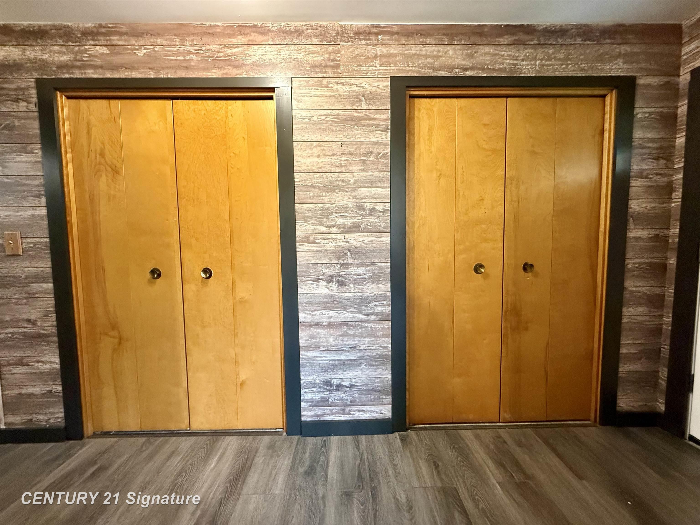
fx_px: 283
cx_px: 350
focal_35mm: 14
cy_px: 262
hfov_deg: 102.1
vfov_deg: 85.7
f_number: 2.2
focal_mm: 2.22
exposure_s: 1/60
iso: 640
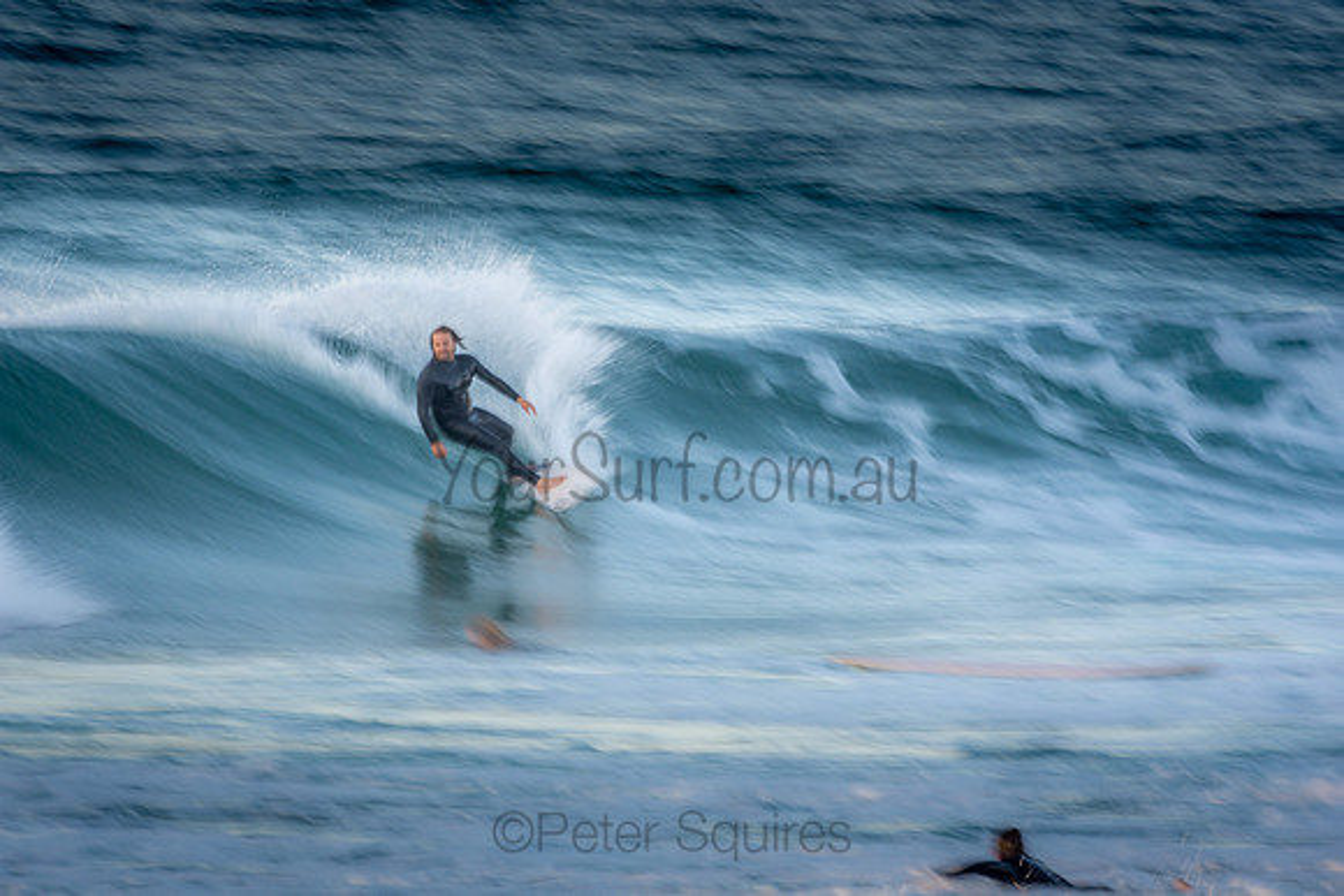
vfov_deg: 1.8
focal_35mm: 750
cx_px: 672
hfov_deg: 2.7
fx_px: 28005
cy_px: 448
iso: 100
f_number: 16
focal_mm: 500
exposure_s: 1/20
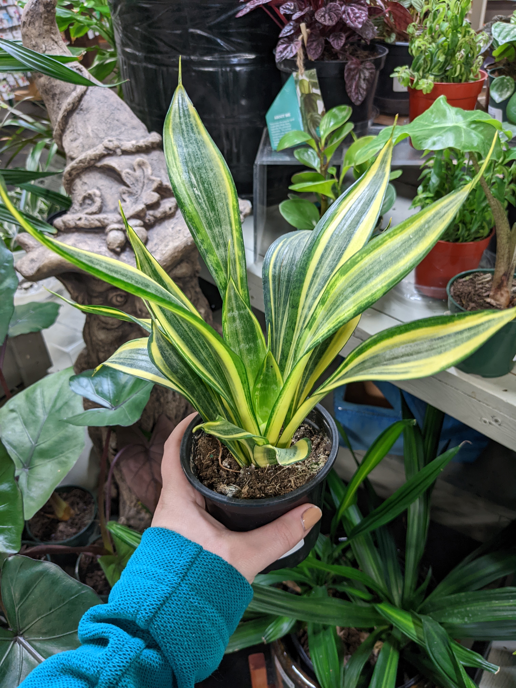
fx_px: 537
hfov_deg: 51.4
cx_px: 258
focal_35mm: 27
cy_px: 344
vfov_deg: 65.3
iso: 70
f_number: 1.73
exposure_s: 1/25
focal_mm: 4.38
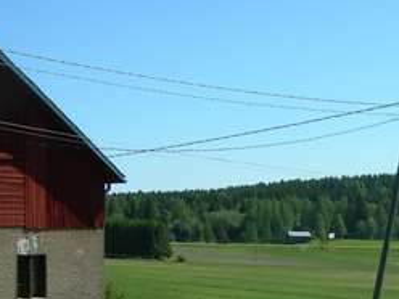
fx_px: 1130
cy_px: 201
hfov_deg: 19.6
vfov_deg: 15.1
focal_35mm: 98
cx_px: 373
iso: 50
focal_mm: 7.8
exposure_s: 1/540
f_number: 4.8
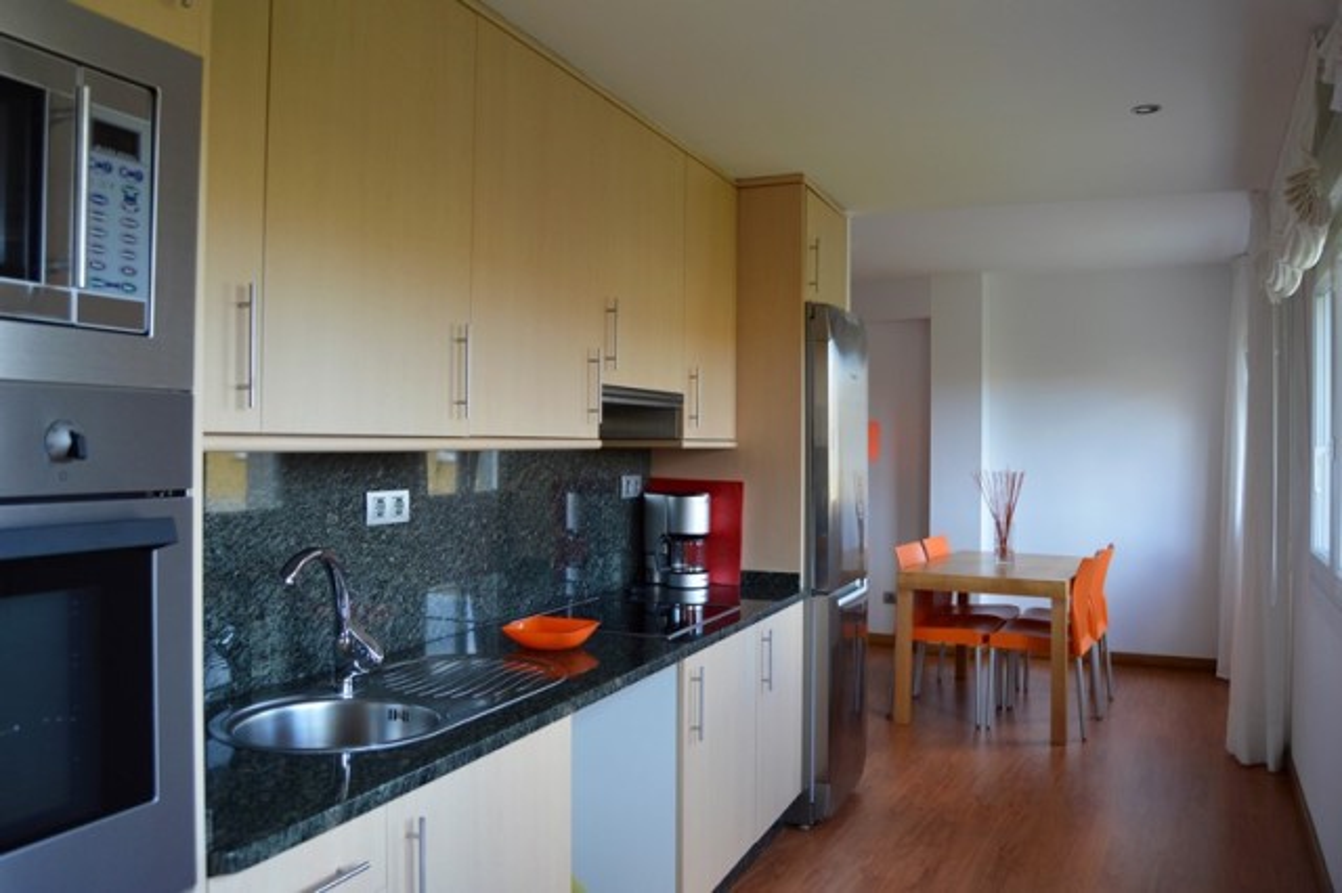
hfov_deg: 67.4
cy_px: 446
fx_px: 1006
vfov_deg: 47.9
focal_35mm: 27
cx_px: 671
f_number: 4.5
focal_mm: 18
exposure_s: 1/80
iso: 400
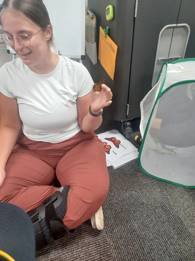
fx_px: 188
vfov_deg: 69.4
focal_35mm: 25
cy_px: 130
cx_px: 98
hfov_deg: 54.9
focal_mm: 4.6
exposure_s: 1/40
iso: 320
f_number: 1.8
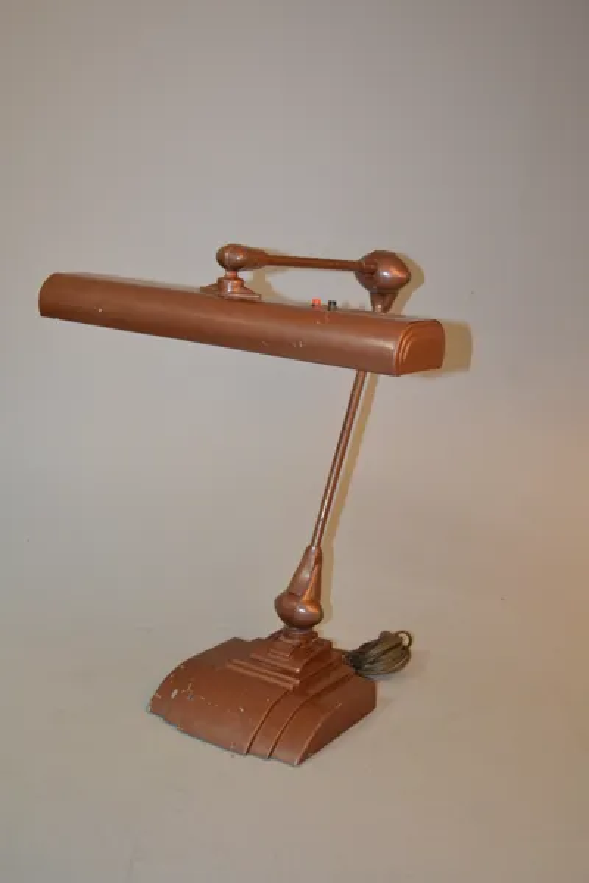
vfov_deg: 43.6
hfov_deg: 29.9
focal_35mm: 45
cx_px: 294
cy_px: 442
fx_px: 1104
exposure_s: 1/60
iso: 1100
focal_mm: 30
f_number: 4.5
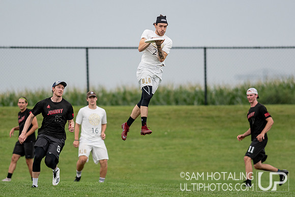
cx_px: 116
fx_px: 5151
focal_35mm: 629
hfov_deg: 3.3
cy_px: 83
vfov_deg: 2.2
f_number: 2.8
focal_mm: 300
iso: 160
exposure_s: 1/3200
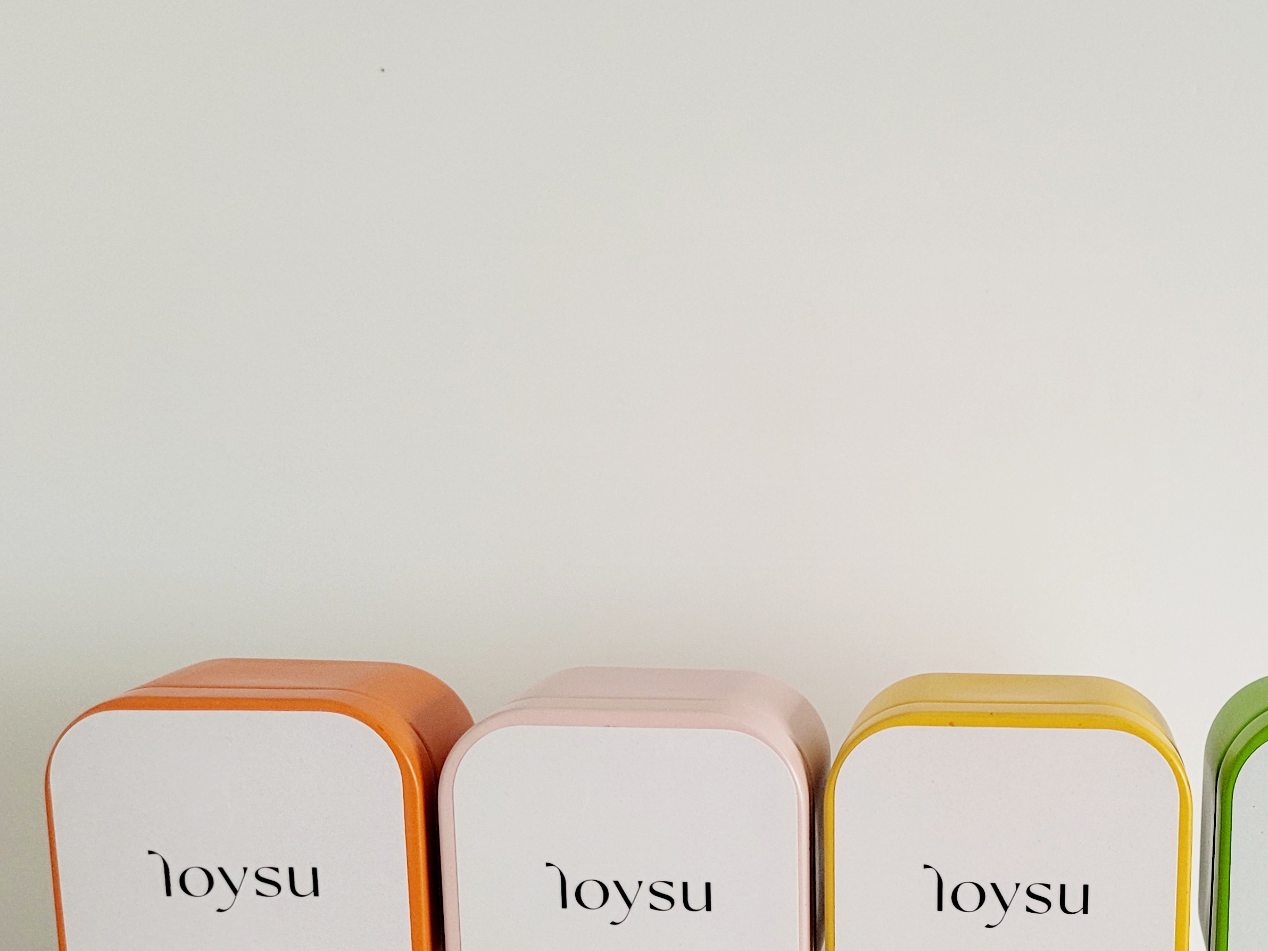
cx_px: 989
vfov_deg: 32.4
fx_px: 1612
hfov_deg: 41.4
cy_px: 691
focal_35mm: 44
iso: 200
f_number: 1.8
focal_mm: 5.4
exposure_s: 1/100
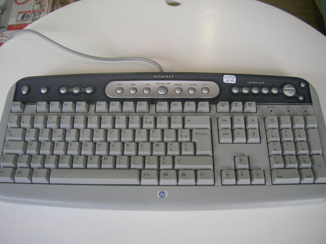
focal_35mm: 35
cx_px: 164
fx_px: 329
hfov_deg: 52.6
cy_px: 125
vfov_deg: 40.7
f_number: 2.9
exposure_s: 1/30.5
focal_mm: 5.7
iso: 50
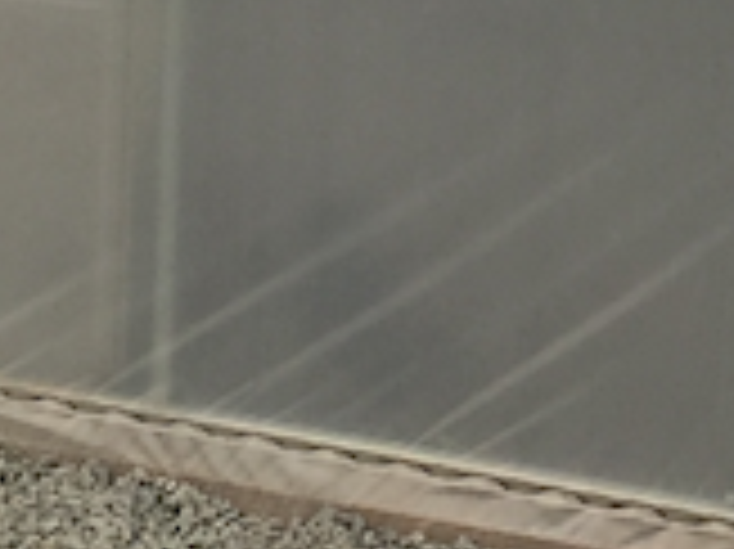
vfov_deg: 7.9
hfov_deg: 11.1
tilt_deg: +0.6
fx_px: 3772
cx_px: 284
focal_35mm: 178
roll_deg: -1.9
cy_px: -558
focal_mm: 4.15
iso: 32
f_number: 2.2
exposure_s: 1/1412
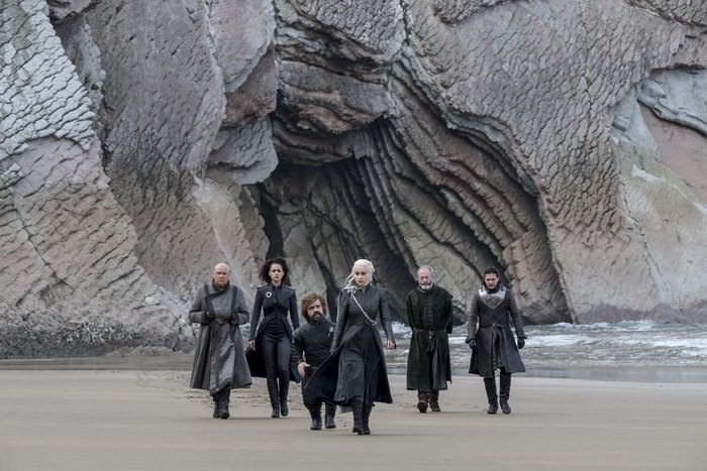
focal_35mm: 210
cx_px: 354
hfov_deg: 9.8
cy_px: 236
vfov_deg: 6.5
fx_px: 4125
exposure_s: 1/250
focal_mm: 140
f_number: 10
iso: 800
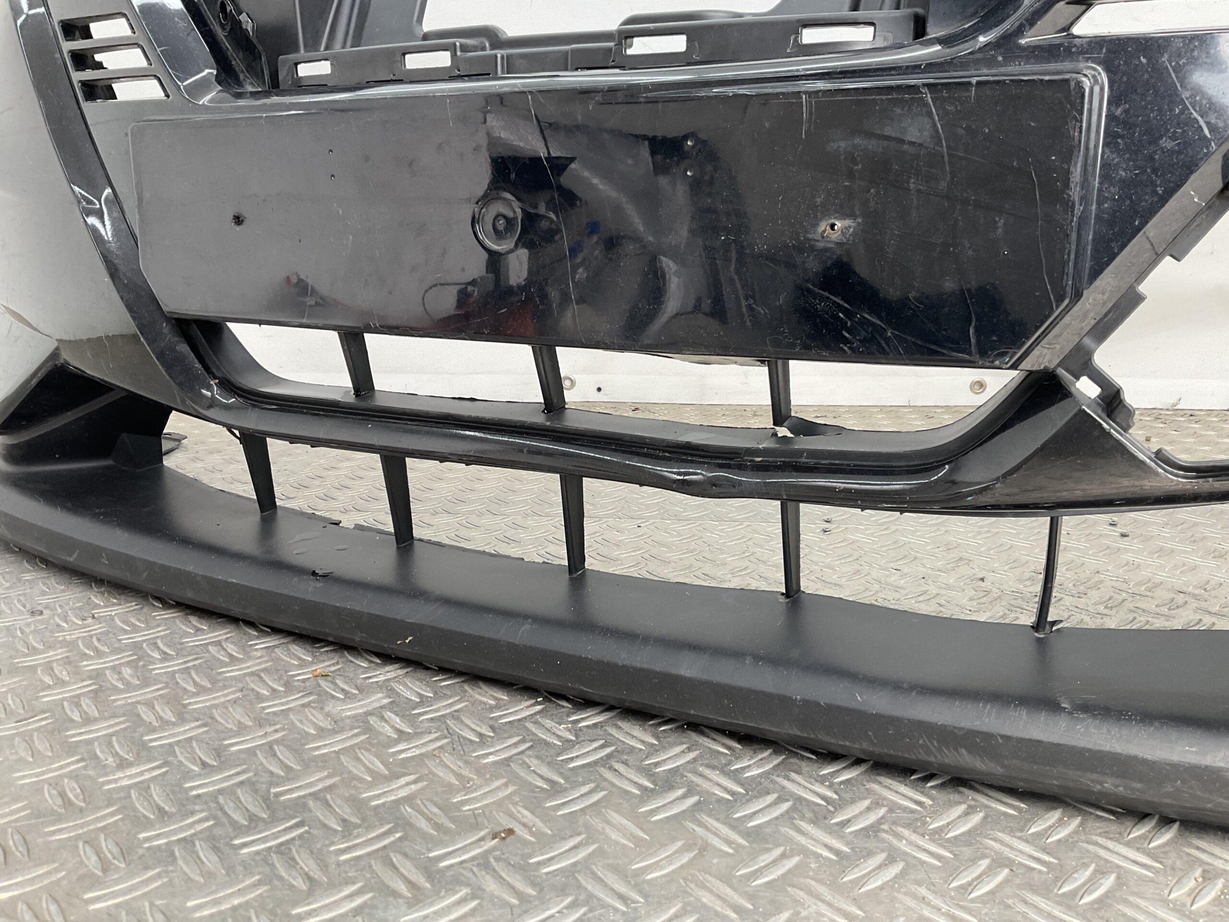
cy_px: 461
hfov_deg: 61.7
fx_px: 1030
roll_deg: -1.5
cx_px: 614
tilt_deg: -14.7
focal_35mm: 29
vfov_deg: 48.2
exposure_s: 1/120
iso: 40
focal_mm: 3
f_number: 1.8
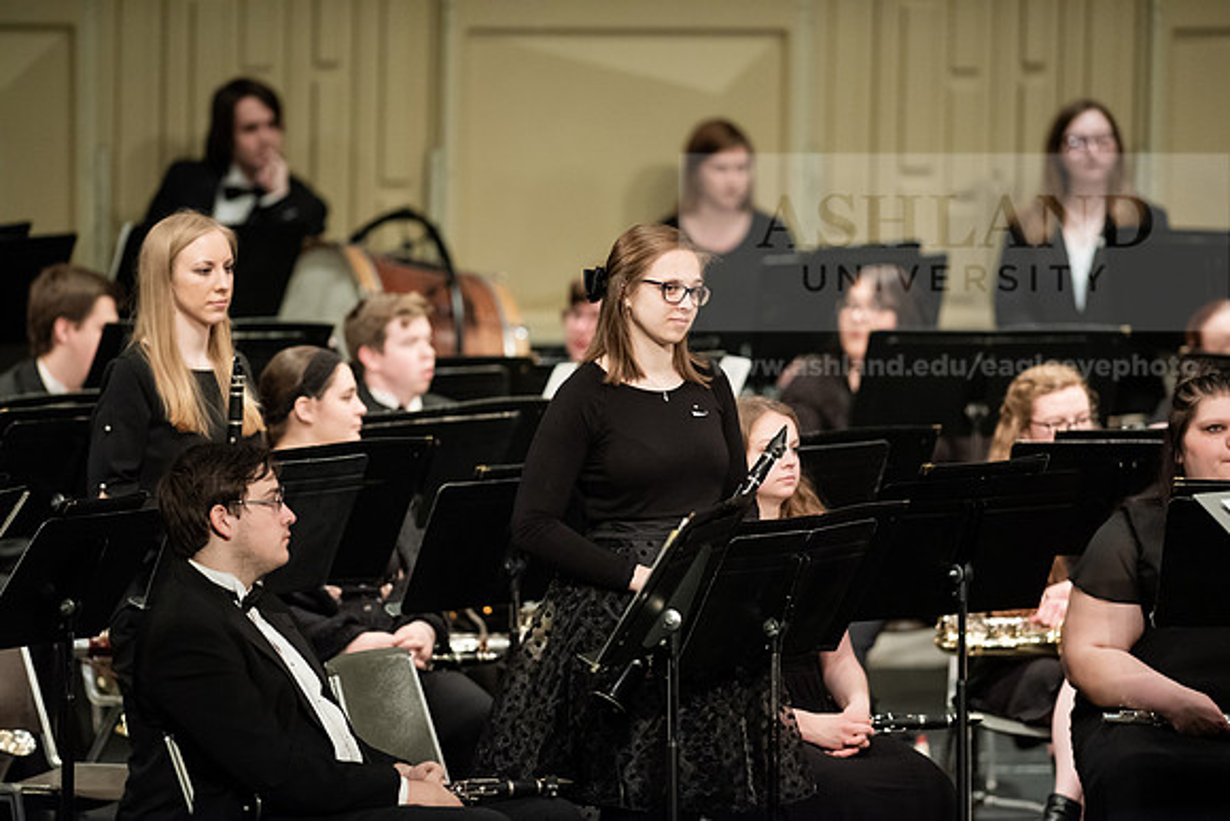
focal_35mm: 300
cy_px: 410
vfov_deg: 4.6
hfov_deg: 6.9
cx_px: 615
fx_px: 10252
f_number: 3.2
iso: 4000
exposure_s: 1/250
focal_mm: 300
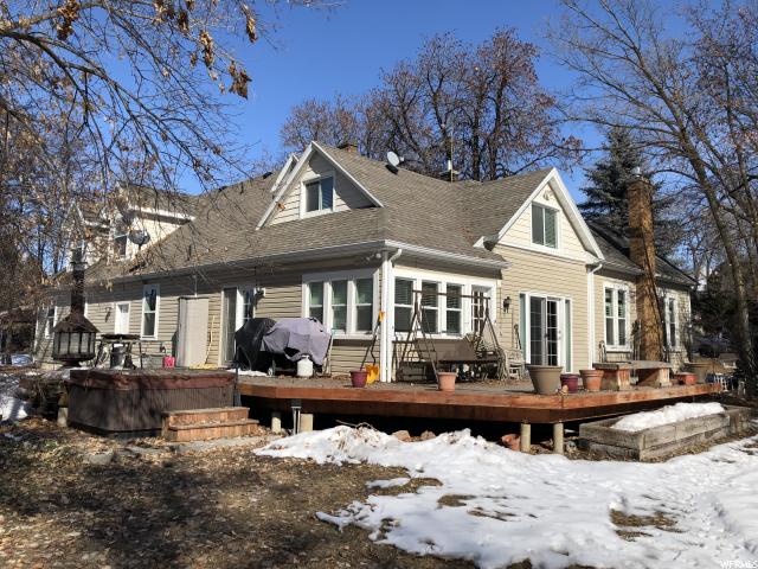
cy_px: 284
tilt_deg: +6.8
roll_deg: -2.0
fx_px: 613
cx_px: 379
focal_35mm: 28
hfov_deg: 63.4
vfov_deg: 49.7
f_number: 1.8
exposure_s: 1/3003
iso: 20
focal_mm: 3.99
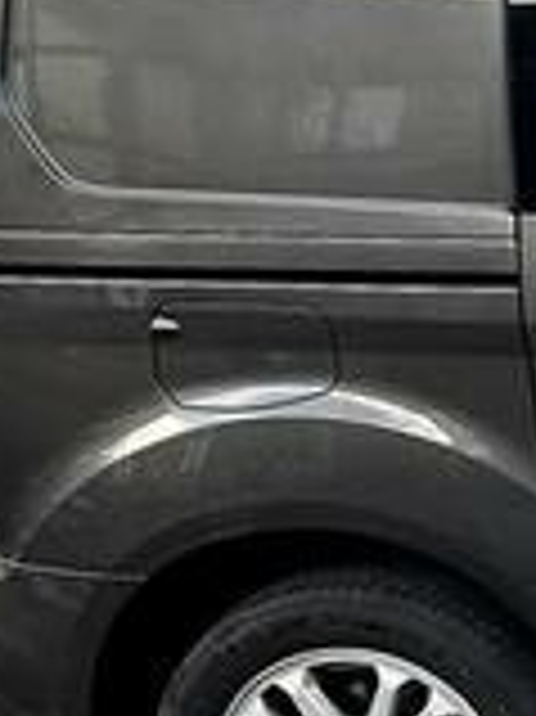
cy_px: 405
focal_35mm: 79
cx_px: 1338
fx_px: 1633
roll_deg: +2.0
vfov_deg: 24.7
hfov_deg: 13.2
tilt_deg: -11.9
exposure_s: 1/153
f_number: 2.2
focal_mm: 2.22
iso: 40
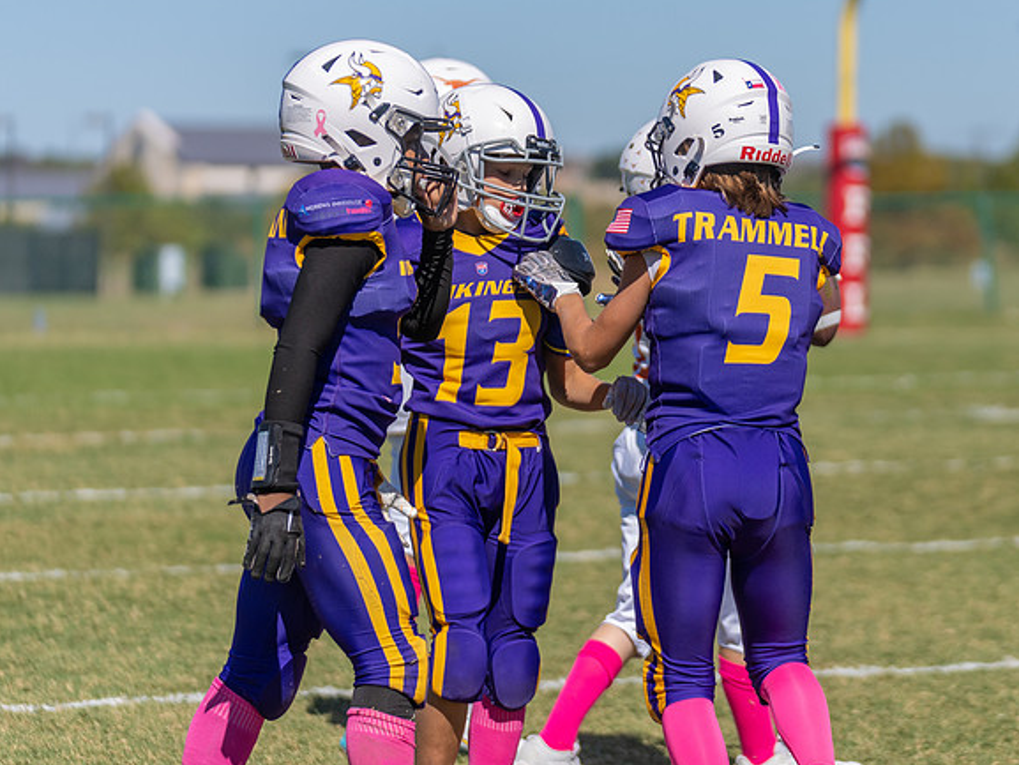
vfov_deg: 7.5
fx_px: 5800
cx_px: 731
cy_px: 262
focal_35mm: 197
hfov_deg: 10.0
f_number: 2.8
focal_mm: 132
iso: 100
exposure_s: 1/2500
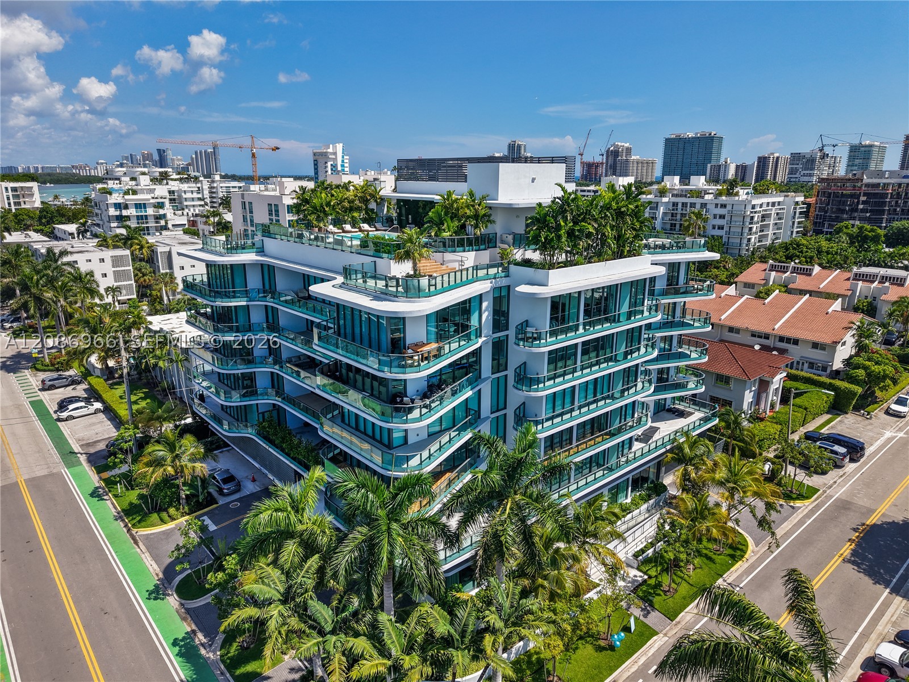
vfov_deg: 56.8
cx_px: 454
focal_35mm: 24
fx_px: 630
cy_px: 341
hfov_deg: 71.6
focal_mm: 8.67
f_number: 1.8
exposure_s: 1/4000
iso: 150
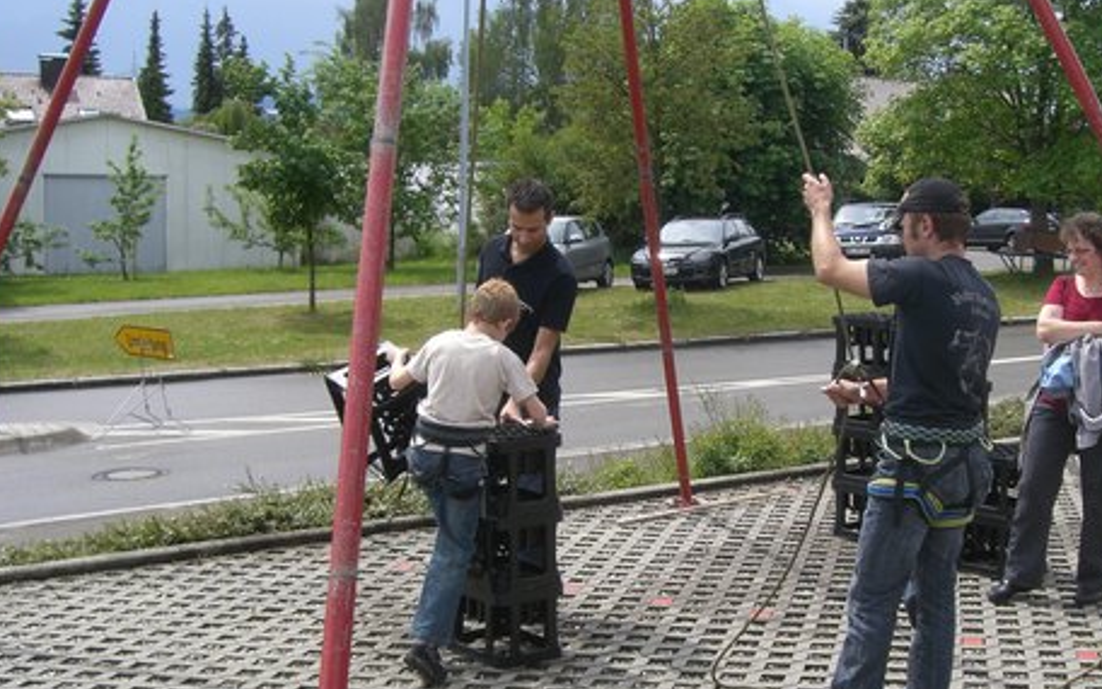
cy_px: 380
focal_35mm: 53
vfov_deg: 24.4
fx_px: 1592
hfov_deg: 38.0
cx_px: 662
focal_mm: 6.2
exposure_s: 1/400
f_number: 4.3
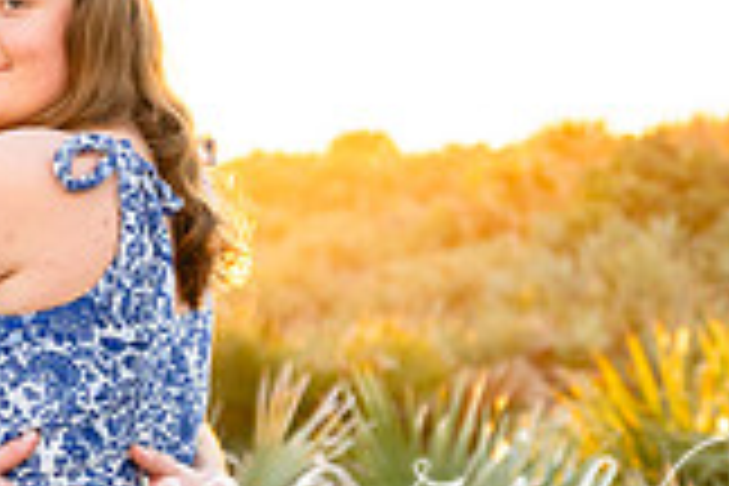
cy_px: 254
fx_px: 2896
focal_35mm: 143
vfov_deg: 9.6
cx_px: -54
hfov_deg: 14.1
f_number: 2.8
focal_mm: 40
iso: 100
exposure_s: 1/250
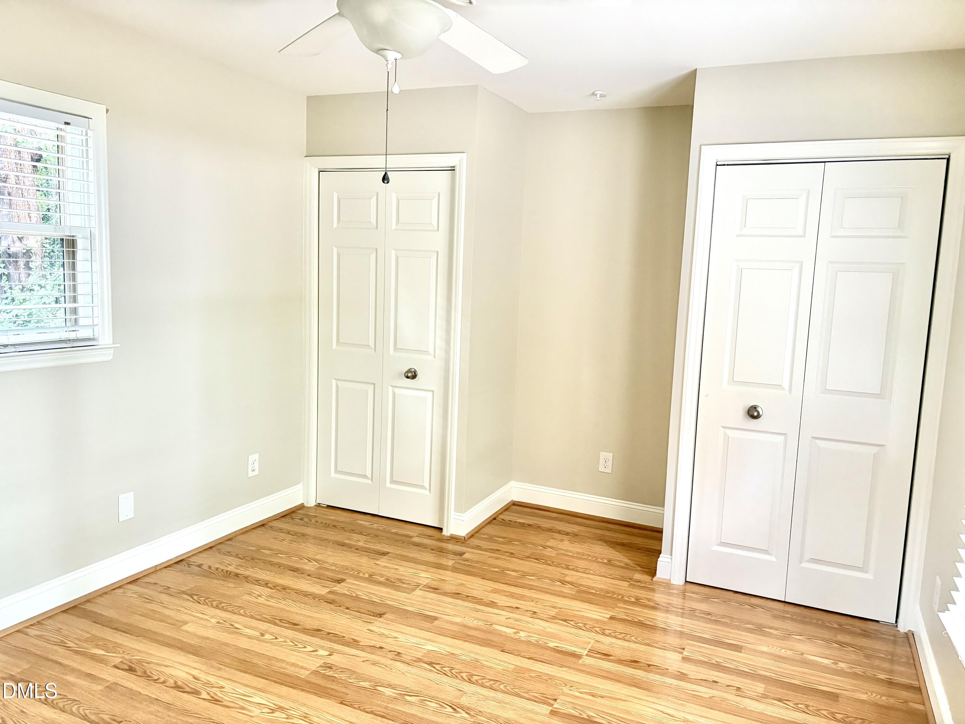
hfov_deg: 67.3
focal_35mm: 26
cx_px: 482
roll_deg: -1.1
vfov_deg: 53.1
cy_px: 362
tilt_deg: -7.4
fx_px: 725
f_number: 1.6
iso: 320
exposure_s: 1/60
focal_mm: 5.96
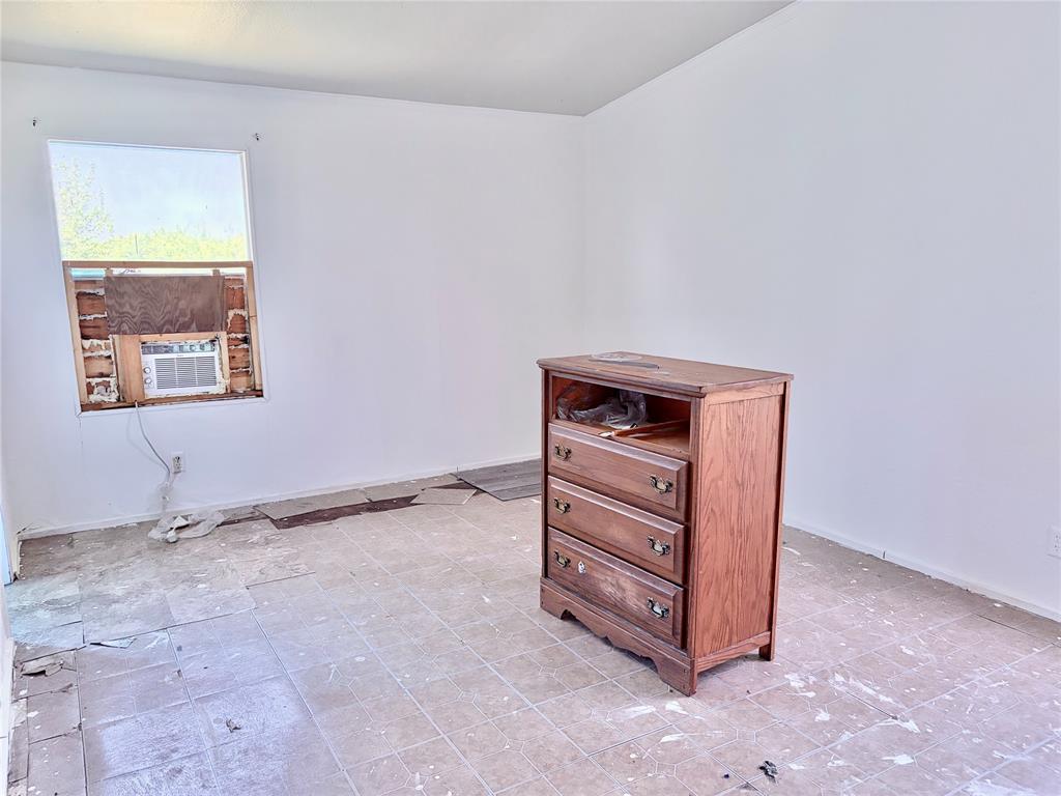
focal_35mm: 26
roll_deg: +1.0
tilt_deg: -9.3
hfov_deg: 67.3
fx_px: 797
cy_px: 398
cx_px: 530
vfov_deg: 53.1
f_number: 1.6
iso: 320
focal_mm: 5.96
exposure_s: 1/60
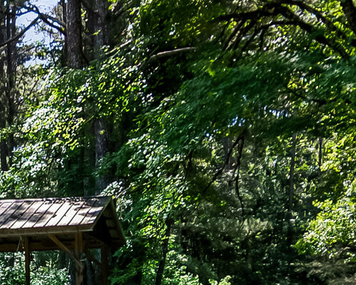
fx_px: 1011
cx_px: -24
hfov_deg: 19.2
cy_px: 287
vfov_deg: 15.7
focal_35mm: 96
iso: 200
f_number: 3.5
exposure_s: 1/800
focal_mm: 11
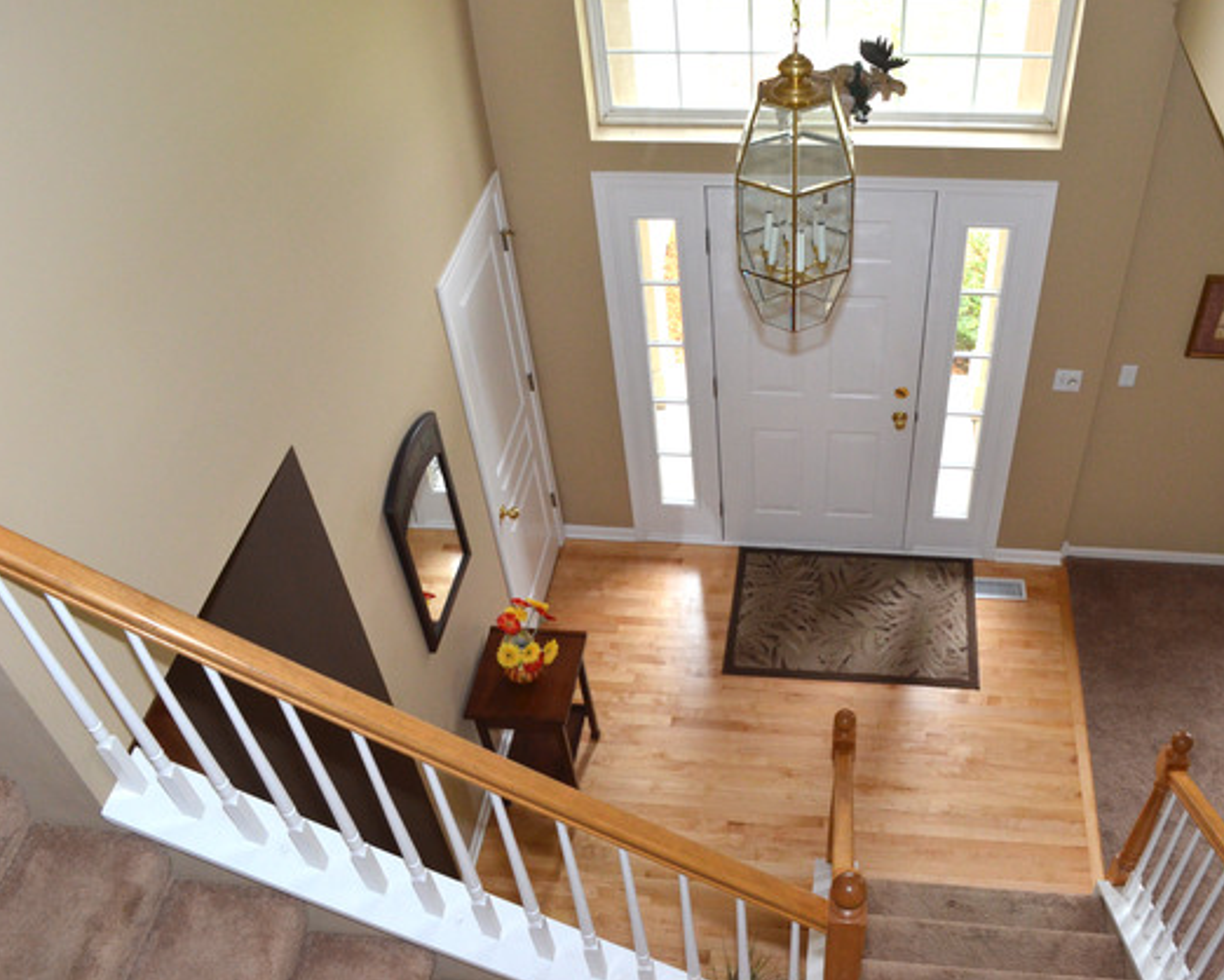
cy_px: 490
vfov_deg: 47.1
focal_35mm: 31
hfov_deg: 56.9
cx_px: 703
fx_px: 1123
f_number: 8
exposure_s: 1/60
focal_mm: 18
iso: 1250
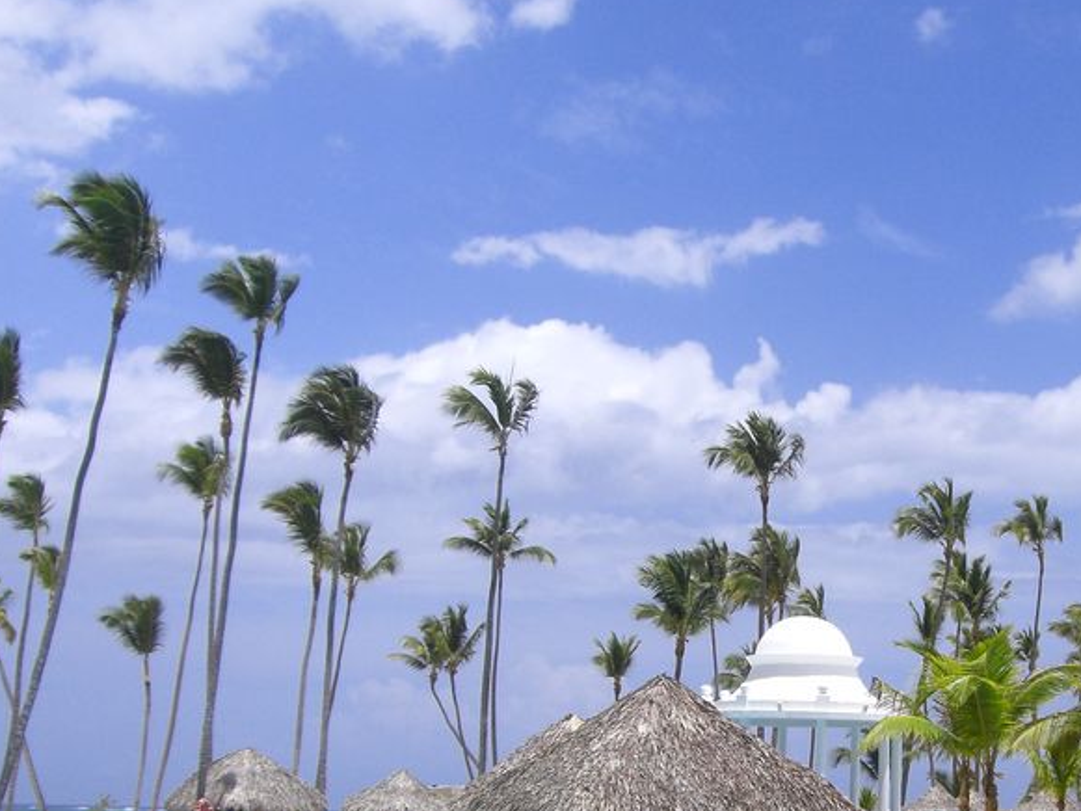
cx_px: 912
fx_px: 2093
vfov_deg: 21.7
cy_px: 631
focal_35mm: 67
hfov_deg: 28.2
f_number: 8
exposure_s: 1/200
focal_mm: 6.2
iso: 64
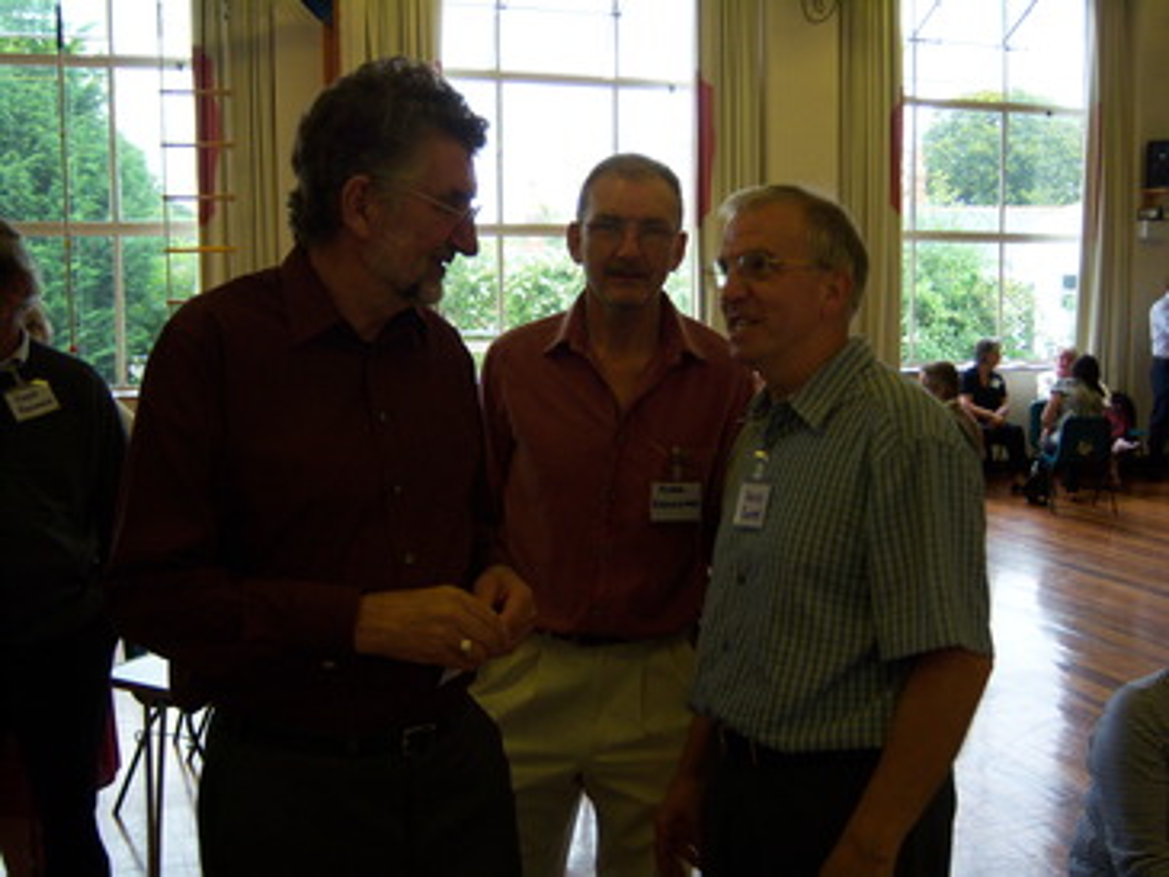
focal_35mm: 36
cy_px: 438
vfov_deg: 39.7
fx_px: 1216
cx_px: 584
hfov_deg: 51.3
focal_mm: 7.5
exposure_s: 1/60
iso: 160
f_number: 2.8
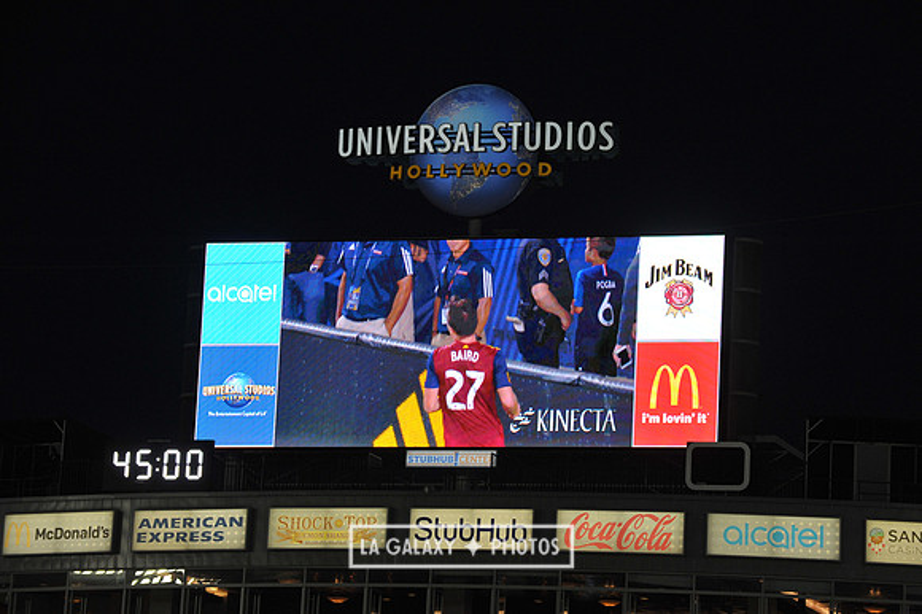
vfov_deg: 8.1
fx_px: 4351
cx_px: 461
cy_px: 307
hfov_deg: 12.1
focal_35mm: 170
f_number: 8
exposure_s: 1/250
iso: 1250
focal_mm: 170
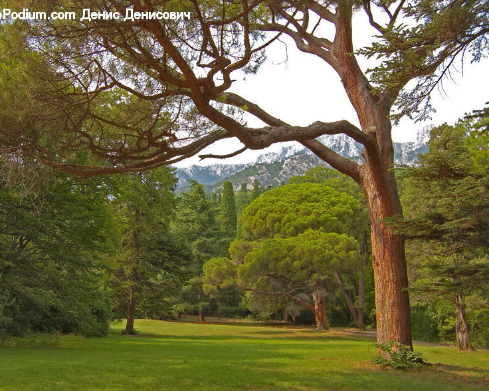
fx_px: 572
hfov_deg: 46.1
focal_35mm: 40
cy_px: 197
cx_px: 206
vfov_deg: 37.7
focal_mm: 23
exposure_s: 1/200
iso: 200
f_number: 5.6
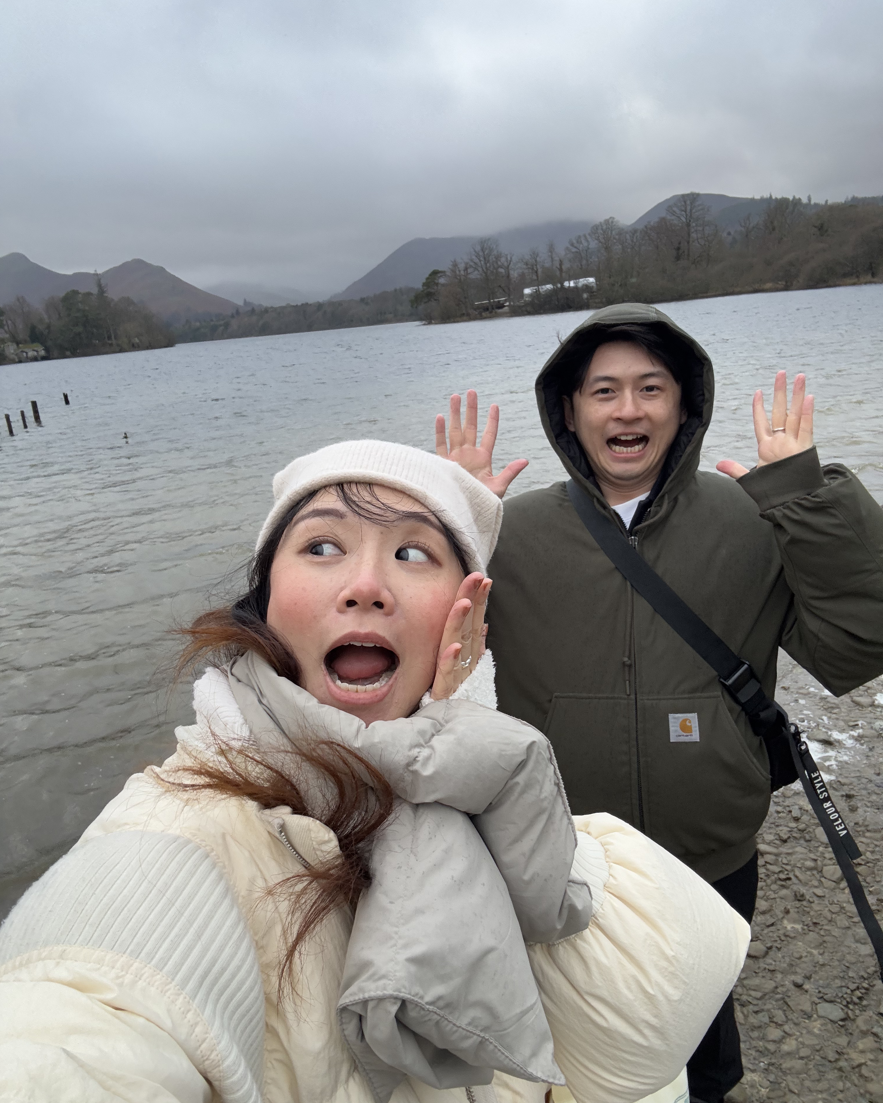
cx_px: 441
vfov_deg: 70.3
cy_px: 568
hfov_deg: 58.8
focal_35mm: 24
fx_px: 784
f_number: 1.9
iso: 50
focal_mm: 2.69
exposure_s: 1/121
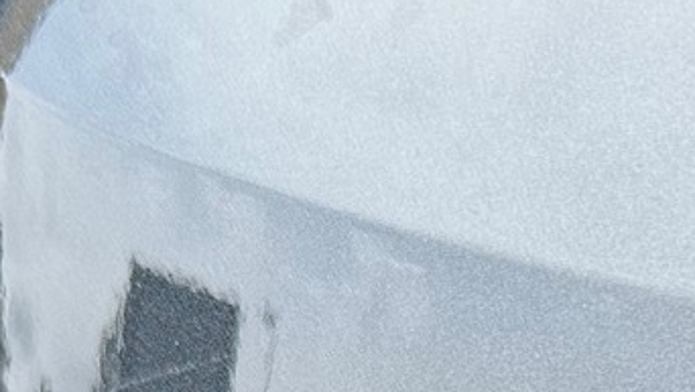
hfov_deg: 13.6
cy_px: 1249
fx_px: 2840
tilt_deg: -17.4
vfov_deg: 6.9
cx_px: 778
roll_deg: +0.6
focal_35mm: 154
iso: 80
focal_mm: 6.76
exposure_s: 1/1314
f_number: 1.78
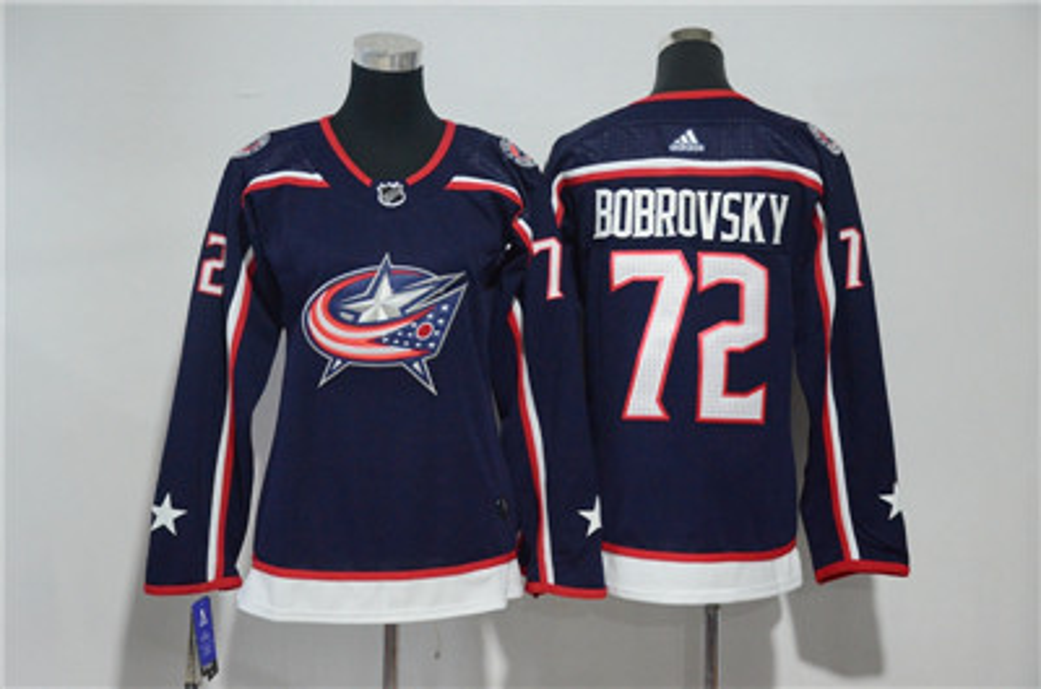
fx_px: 1818
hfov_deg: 32.0
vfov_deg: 21.5
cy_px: 344
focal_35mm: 63
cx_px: 520
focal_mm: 42
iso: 4000
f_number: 5
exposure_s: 1/40
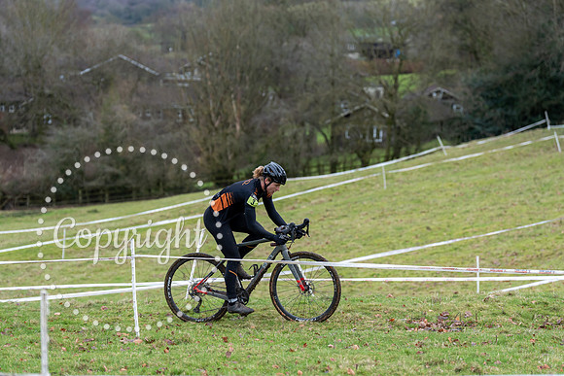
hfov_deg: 19.1
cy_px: 188
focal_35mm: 107
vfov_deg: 12.8
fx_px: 1677
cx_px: 282
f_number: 3.2
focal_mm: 107
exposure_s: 1/1000
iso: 1250
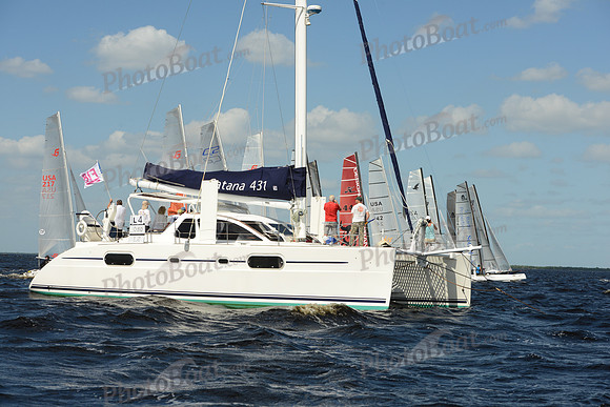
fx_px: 1186
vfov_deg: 19.5
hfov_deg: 28.8
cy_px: 204
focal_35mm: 70
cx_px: 305
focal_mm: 70
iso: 250
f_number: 10
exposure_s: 1/1000
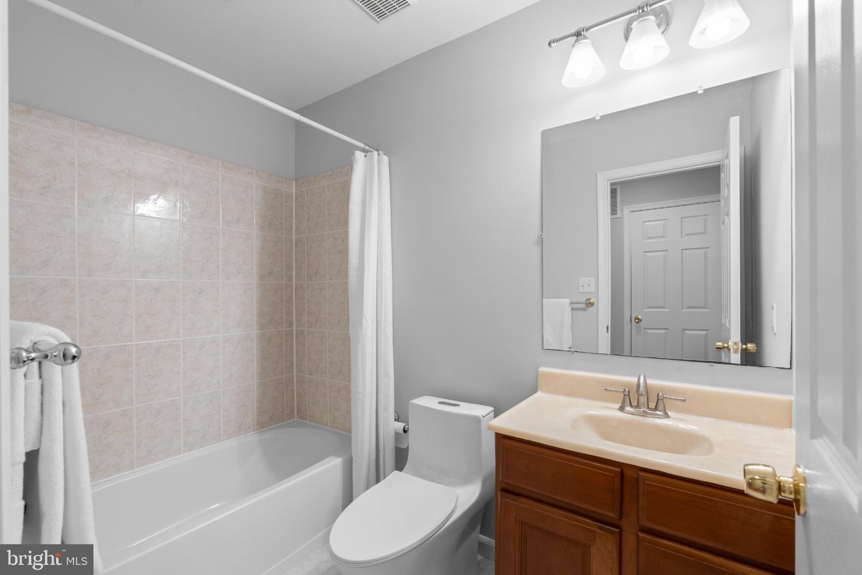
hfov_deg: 96.7
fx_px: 383
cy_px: 288
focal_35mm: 16
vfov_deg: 73.7
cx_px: 431
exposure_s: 1/2.5
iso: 250
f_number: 8
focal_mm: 16
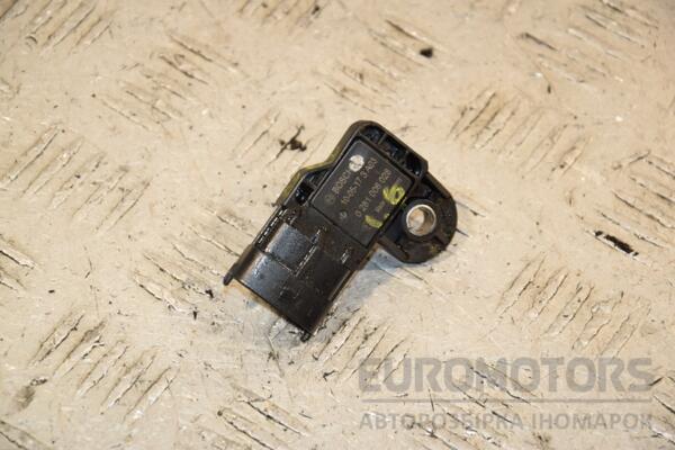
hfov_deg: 13.0
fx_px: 2953
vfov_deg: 8.7
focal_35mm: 158
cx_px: 338
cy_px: 225
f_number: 7.1
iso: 800
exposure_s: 1/200
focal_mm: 105
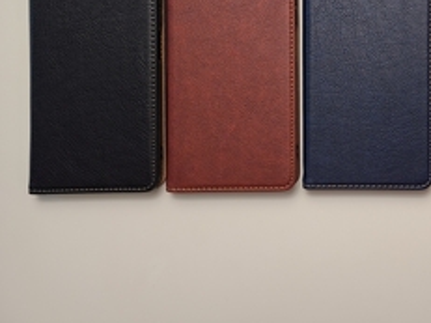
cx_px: 369
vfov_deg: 31.1
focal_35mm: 45
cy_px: 52
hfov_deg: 39.7
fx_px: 560
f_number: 1.8
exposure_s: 1/100
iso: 64
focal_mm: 5.4
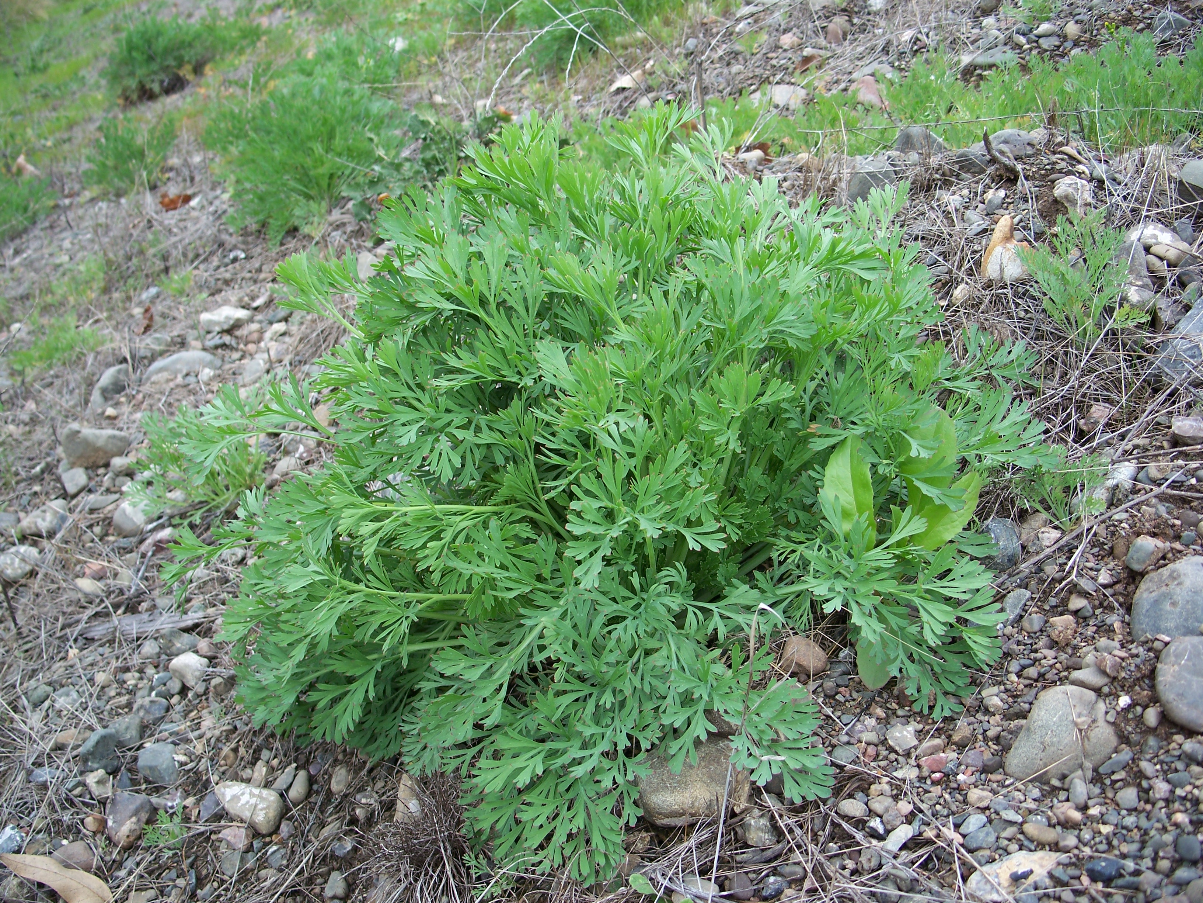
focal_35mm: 37
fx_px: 1286
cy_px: 452
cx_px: 602
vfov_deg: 38.7
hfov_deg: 50.1
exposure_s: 1/125
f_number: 2.8
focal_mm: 7.8
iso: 64
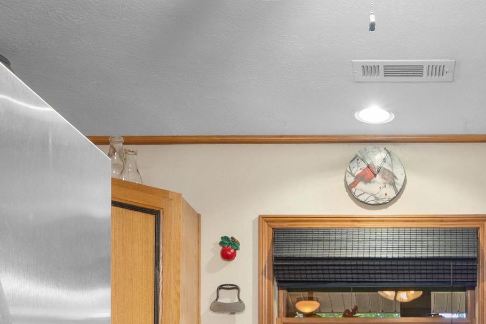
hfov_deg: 34.6
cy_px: 415
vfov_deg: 21.8
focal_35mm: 56
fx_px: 760
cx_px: 376
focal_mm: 11.4
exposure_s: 1.3
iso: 500
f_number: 7.1
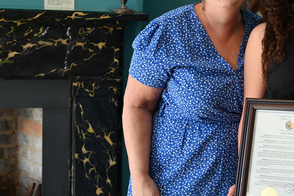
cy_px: 67
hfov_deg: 27.6
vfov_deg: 19.1
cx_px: 257
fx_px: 579
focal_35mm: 71
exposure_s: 1/125
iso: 900
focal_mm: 40
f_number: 4
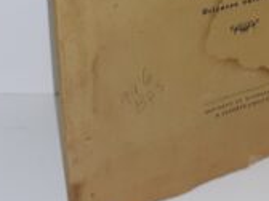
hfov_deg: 19.4
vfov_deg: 13.8
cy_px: -112
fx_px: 777
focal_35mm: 100
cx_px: 227
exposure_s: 1/134
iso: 40
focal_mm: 3.7
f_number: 1.7
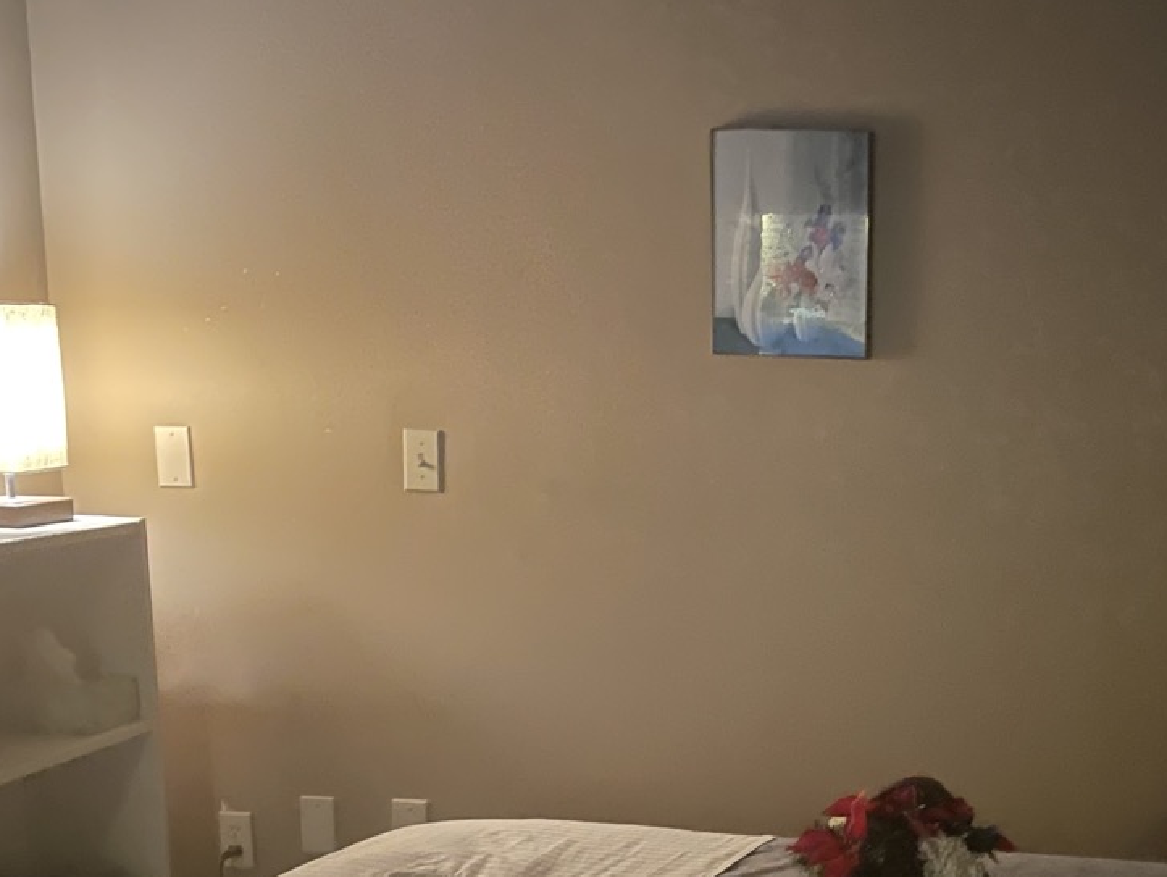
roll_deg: -0.8
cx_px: 954
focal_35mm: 46
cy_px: 643
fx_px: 1552
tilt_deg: -9.4
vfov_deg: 31.1
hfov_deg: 39.4
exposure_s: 1/8
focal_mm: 4.2
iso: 640
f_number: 1.6
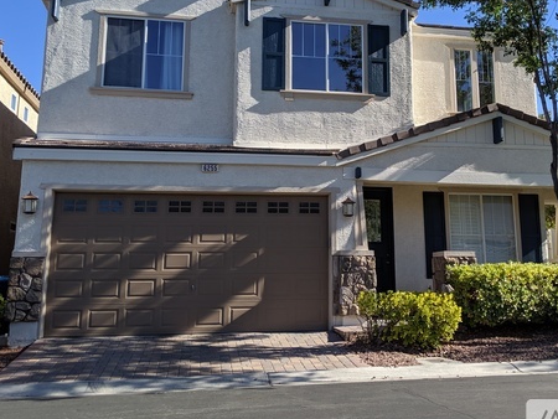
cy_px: 139
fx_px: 645
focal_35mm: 40
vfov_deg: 35.6
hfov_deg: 46.7
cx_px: 313
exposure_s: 1/2132
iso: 56
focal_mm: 4.44
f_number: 1.8
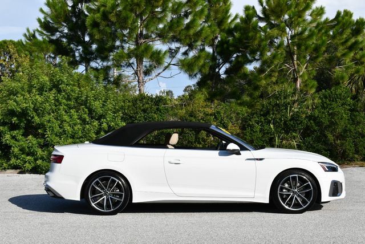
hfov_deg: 33.4
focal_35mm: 60
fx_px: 609
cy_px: 122
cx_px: 182
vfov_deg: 22.7
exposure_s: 1/250
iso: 100
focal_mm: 30
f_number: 8
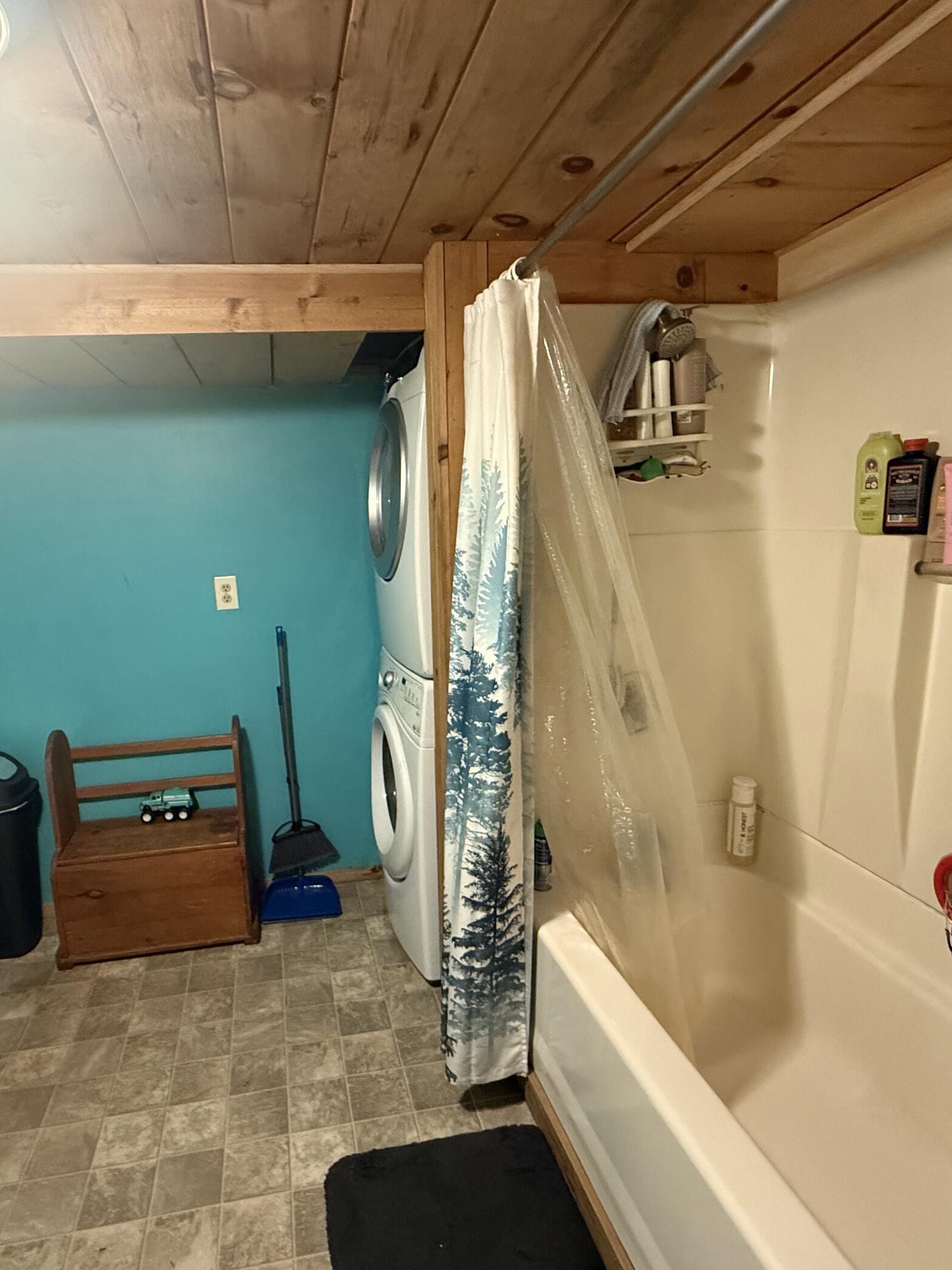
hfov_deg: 65.5
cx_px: 390
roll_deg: +2.2
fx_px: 733
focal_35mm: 20
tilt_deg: -11.7
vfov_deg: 81.7
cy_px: 663
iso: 800
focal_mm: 2.22
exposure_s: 1/60
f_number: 2.2
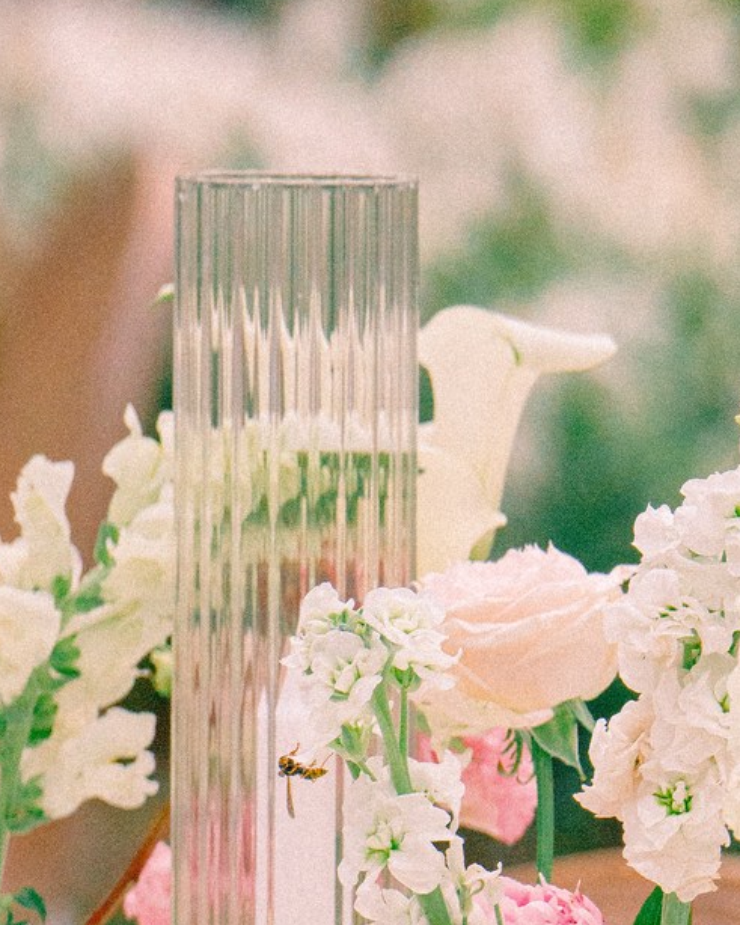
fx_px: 16074
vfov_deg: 3.3
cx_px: 501
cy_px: 907
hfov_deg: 2.6
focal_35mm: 587
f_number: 4.5
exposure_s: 1/3200
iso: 1000
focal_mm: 150
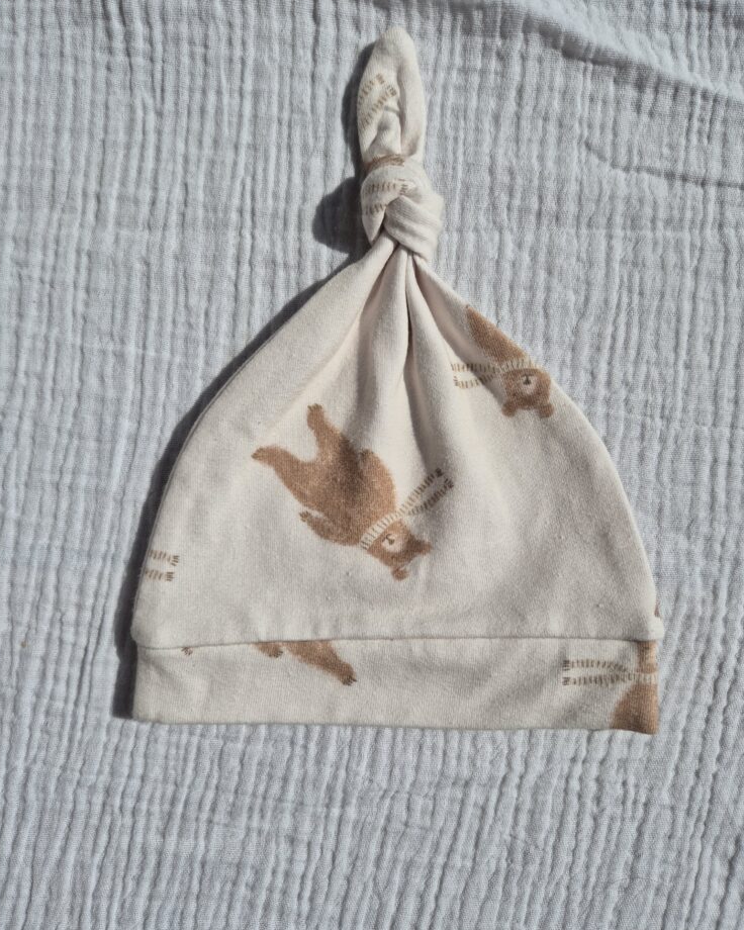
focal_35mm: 25
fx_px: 688
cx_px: 372
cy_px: 469
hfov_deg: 56.8
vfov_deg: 68.1
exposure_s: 1/4736
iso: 25
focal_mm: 5.4
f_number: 1.8
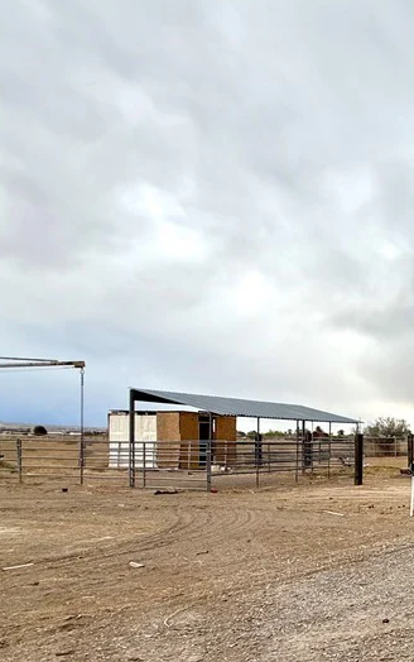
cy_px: 447
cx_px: 611
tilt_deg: +0.4
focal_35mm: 29
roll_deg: -0.9
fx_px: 523
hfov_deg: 28.8
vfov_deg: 62.8
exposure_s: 1/564
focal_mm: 2.22
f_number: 2.2
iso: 50
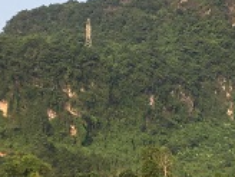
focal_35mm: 133
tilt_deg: +0.8
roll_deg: -0.4
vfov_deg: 10.9
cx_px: 284
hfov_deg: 14.4
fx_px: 903
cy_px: 226
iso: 25
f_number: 2.2
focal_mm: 4.15
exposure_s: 1/668
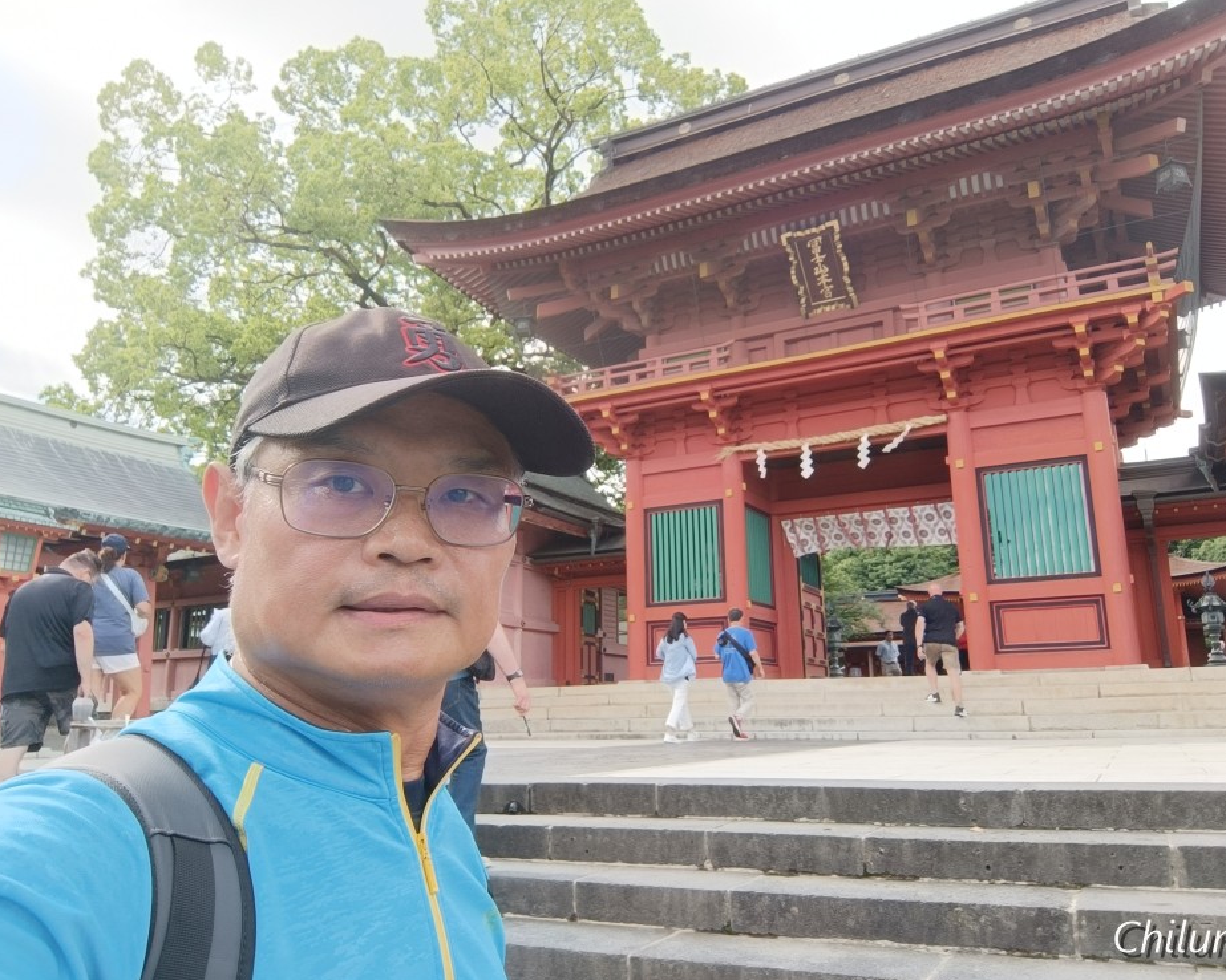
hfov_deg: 66.0
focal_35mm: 26
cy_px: 475
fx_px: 943
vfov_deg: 54.9
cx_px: 651
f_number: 2.45
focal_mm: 3.24
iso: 58
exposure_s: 1/496
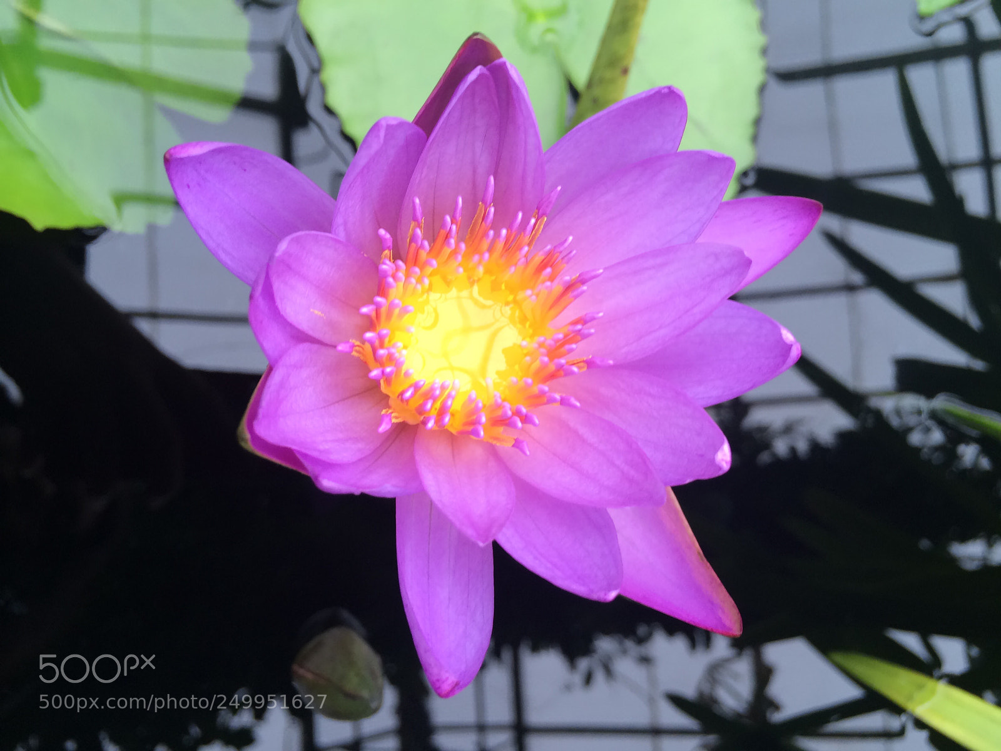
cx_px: 500
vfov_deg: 46.8
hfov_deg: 60.0
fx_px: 868
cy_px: 376
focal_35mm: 30
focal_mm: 4.12
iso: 40
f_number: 2.2
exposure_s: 1/30
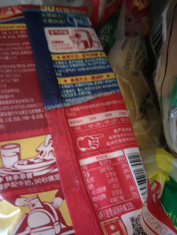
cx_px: 88
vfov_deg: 65.3
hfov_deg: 51.4
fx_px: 184
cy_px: 118
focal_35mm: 27
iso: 6041
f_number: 1.8
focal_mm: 4.05
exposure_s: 1/50
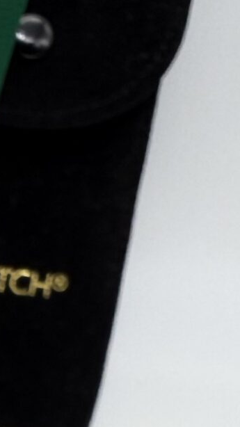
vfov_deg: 16.1
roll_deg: -10.6
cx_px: -372
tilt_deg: -39.5
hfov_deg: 9.6
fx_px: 1234
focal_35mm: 109
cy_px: 807
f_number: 2.2
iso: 40
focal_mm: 2.22
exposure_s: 1/241
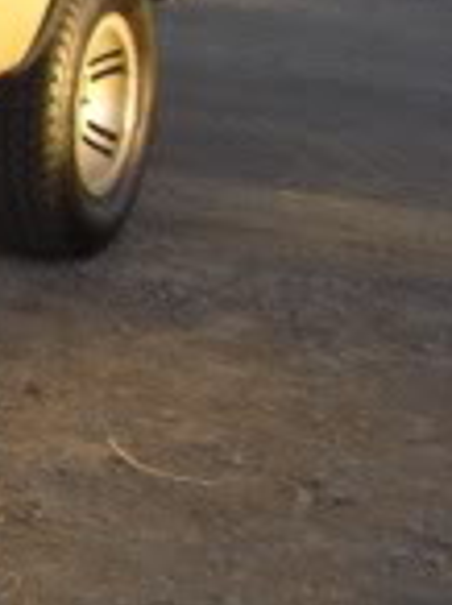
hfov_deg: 7.8
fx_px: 2916
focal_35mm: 167
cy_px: 145
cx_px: -854
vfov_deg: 11.8
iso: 64
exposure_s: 1/250
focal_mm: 6.2
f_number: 2.7
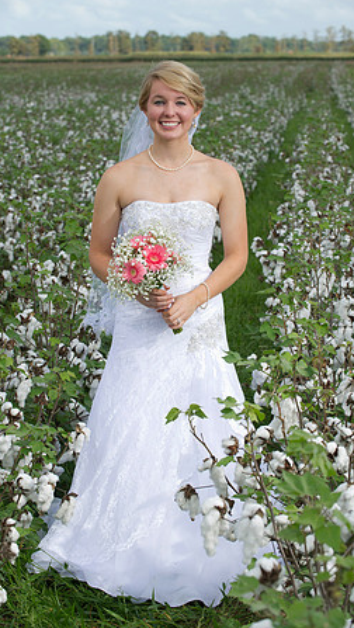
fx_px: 1666
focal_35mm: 100
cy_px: 315
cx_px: 179
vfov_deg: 21.3
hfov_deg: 12.1
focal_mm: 95
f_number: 6.3
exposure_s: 1/200
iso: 160
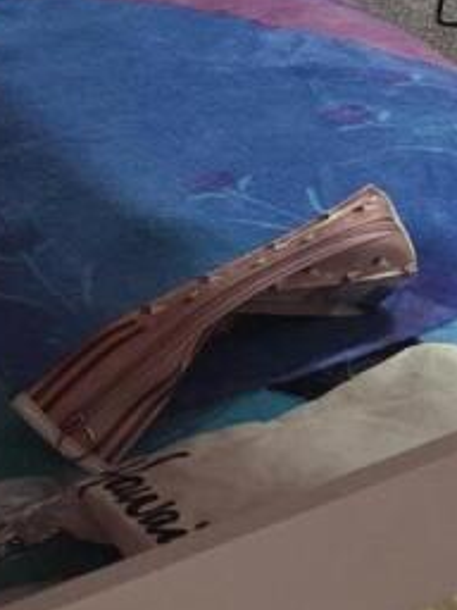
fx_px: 3168
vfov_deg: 10.1
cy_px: -658
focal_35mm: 180
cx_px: 1676
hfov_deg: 6.8
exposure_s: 1/55
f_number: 1.7
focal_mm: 6.3
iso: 200
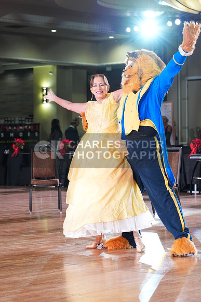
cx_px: 100
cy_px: 151
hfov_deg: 12.6
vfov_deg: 18.8
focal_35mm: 109
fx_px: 912
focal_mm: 109
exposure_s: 1/400
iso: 6400
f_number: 5
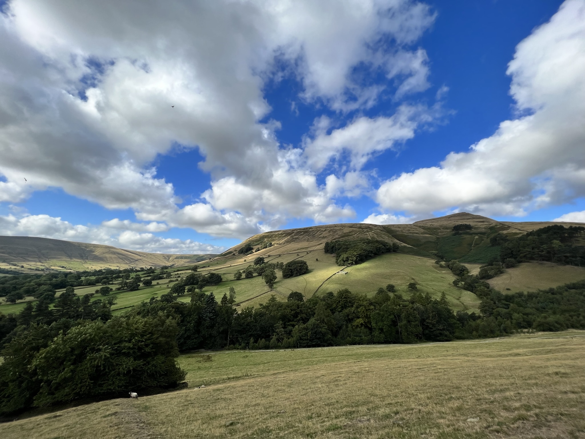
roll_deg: -1.5
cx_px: 292
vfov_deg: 89.9
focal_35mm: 13
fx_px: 220
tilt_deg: +12.1
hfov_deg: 106.2
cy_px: 220
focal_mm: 1.57
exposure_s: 1/2137
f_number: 1.8
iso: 32
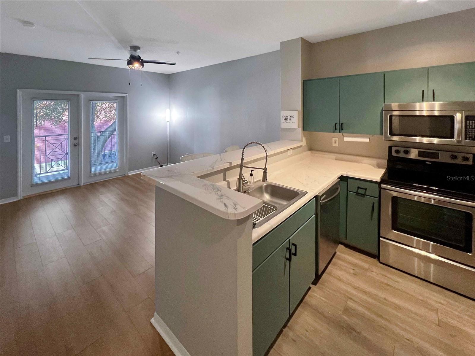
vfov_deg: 89.9
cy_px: 178
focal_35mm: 13
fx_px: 178
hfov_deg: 106.2
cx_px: 238
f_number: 1.8
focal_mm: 1.57
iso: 320
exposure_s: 1/60
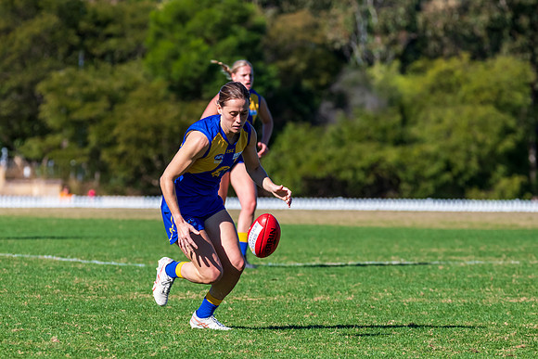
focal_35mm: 340
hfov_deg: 6.1
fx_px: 5089
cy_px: 159
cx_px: 238
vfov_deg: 4.0
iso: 800
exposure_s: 1/2000
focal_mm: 260
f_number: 8
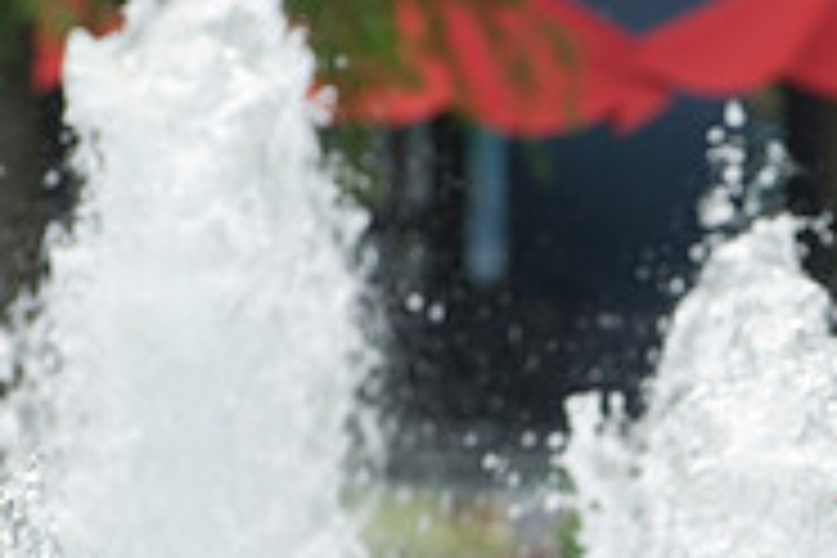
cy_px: 693
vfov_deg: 2.8
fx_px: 11229
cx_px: 1058
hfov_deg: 4.3
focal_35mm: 483
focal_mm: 155
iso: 320
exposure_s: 1/200
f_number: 4
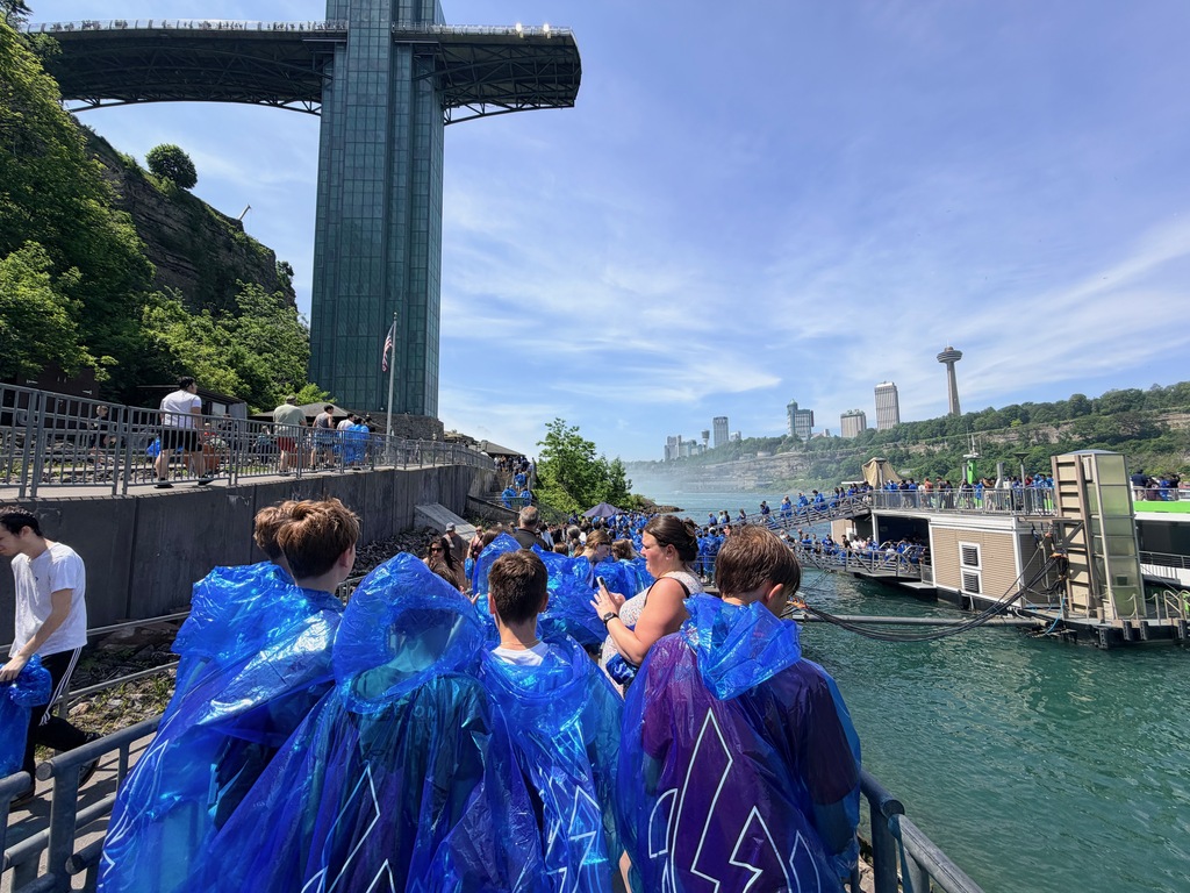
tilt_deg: +5.8
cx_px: 595
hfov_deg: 102.1
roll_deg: +1.2
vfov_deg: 85.7
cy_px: 446
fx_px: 481
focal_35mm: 14
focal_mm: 2.22
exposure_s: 1/779
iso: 20
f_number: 2.2
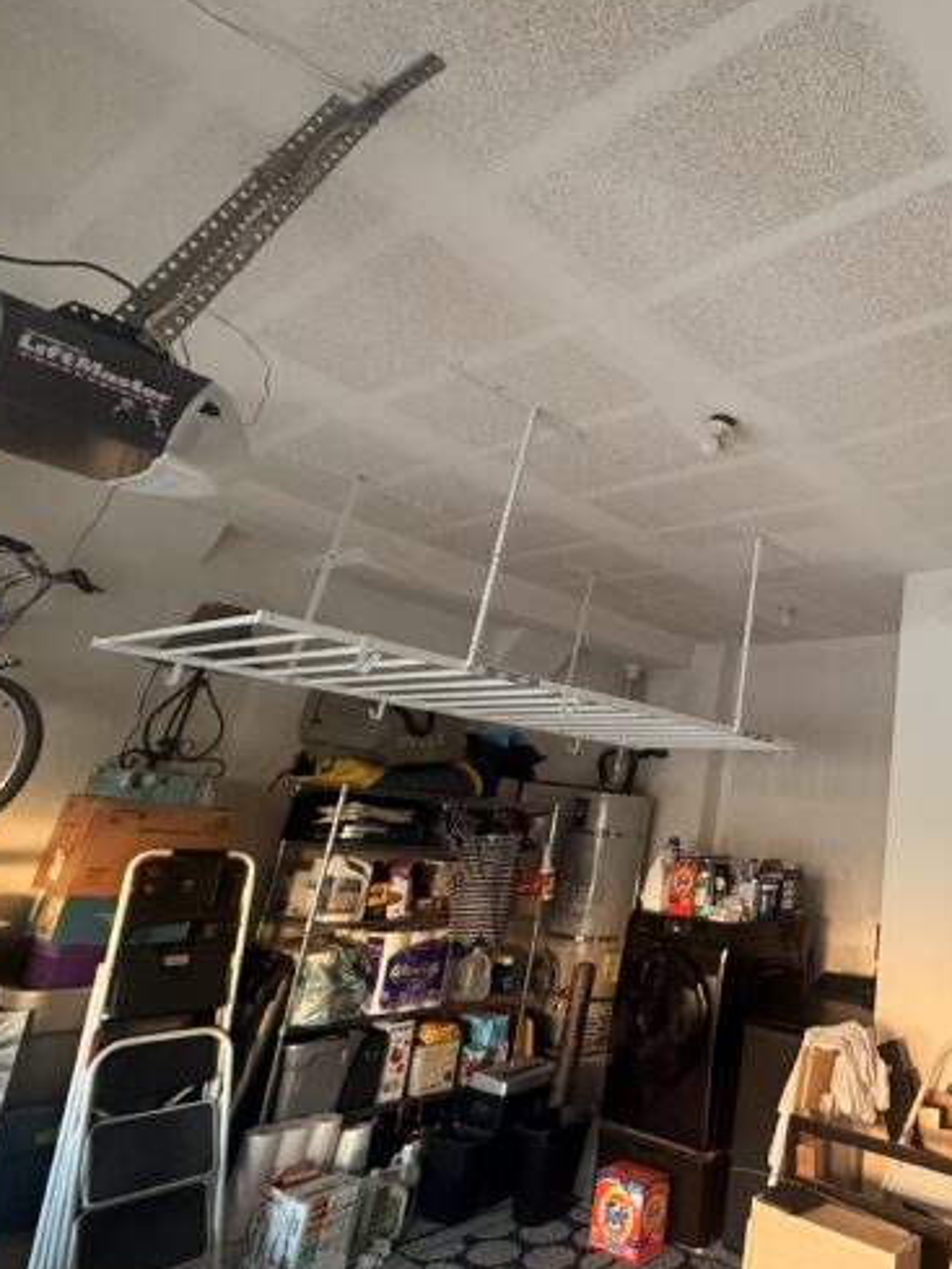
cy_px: 589
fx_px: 806
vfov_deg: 76.3
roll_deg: -4.8
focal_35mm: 22
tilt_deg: +18.1
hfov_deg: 52.5
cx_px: 882
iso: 640
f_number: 2.2
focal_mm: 2.22
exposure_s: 1/60
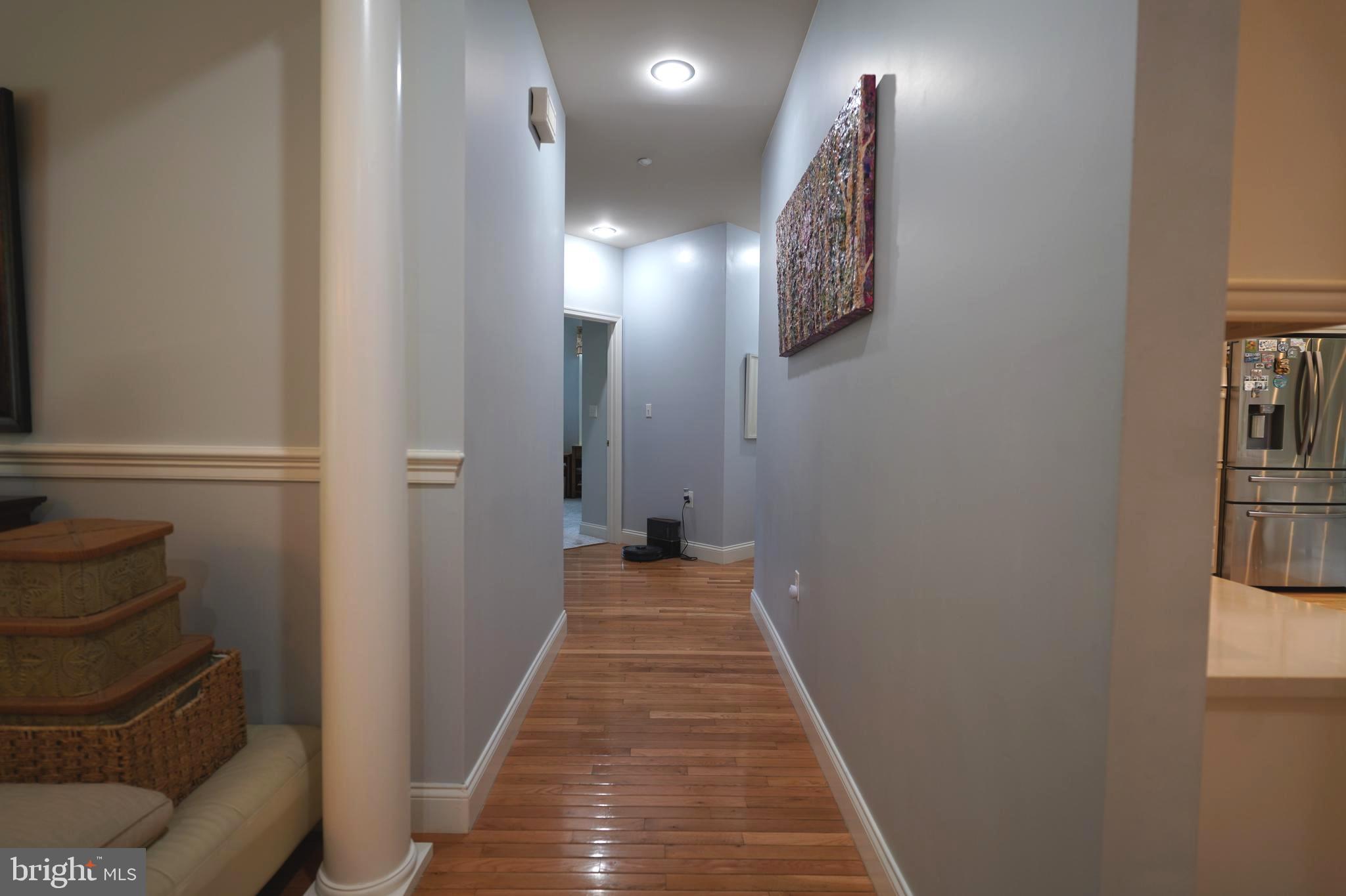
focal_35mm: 17
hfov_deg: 93.3
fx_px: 636
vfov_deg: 70.4
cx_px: 673
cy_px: 448
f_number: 2.8
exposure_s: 1/40
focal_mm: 17
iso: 250
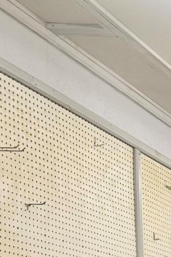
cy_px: 414
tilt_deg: -2.2
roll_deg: +0.7
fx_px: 798
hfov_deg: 9.0
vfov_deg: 16.3
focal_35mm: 112
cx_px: 571
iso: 125
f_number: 1.78
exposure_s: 1/60
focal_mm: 6.86
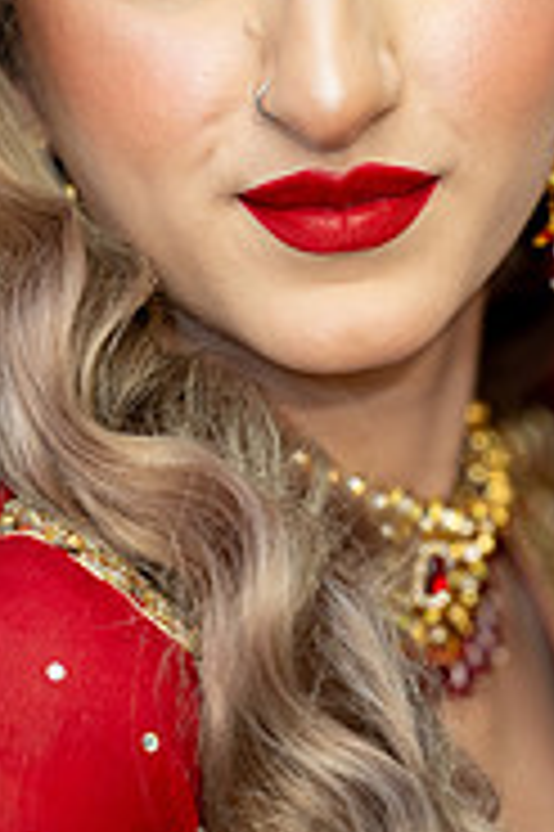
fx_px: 6914
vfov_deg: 6.9
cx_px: 230
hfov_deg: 4.6
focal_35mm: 299
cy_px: 333
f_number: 2
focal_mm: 123
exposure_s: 1/200
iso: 1000
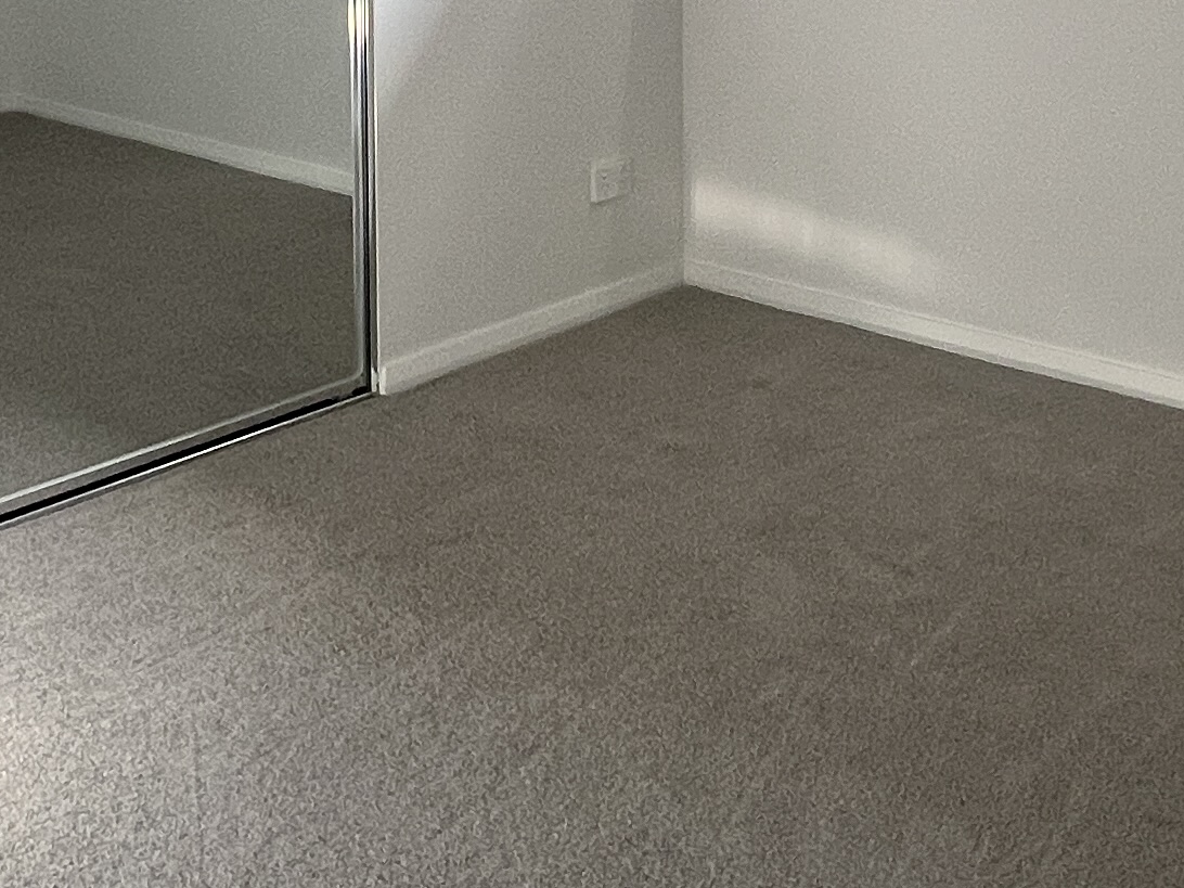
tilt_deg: -3.3
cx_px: 720
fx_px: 1642
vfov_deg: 26.9
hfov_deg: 39.5
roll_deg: +0.2
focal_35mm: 48
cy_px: -173
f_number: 1.8
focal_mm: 1.57
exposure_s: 1/99
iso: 80
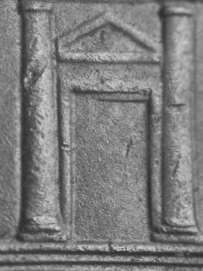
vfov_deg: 14.9
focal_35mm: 132
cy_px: 136
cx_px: 102
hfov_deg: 11.2
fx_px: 1032
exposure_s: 1/17.1
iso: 100
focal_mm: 27.3
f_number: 4.6
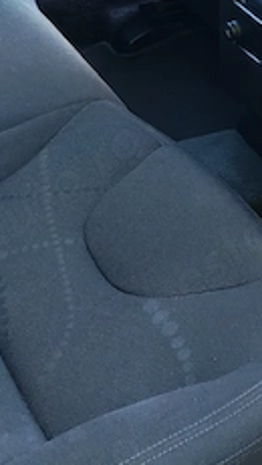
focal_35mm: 102
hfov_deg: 11.9
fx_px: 1259
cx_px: 167
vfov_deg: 20.2
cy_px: -16
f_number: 1.9
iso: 640
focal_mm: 6.12
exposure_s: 1/100
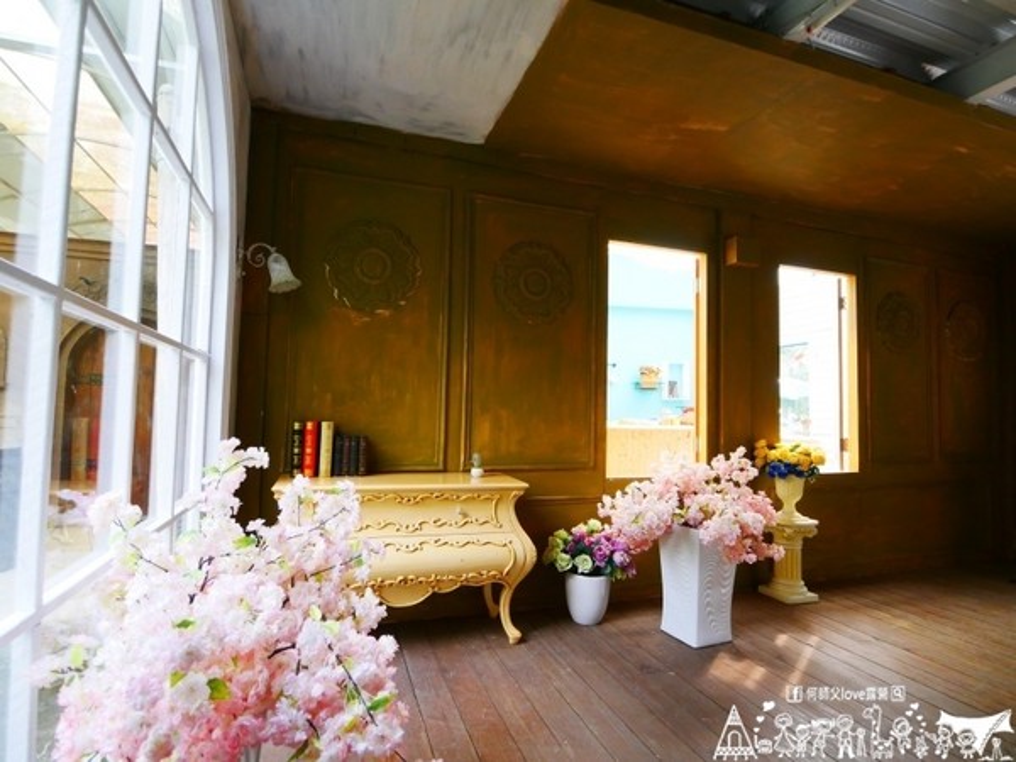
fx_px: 528
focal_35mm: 18
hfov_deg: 87.8
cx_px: 508
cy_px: 381
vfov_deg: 71.6
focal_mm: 9
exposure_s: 1/60
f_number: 4
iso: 1000
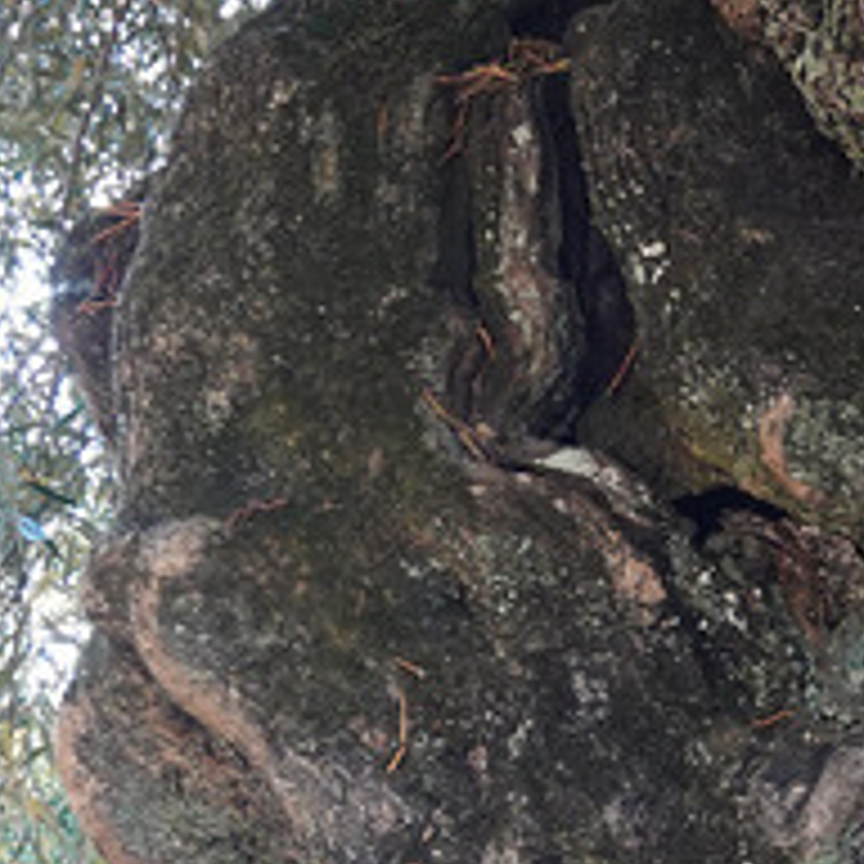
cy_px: 1334
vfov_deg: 5.3
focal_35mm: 327
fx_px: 9234
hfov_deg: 5.3
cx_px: 1161
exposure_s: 1/80
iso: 400
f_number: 3.5
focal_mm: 26.42
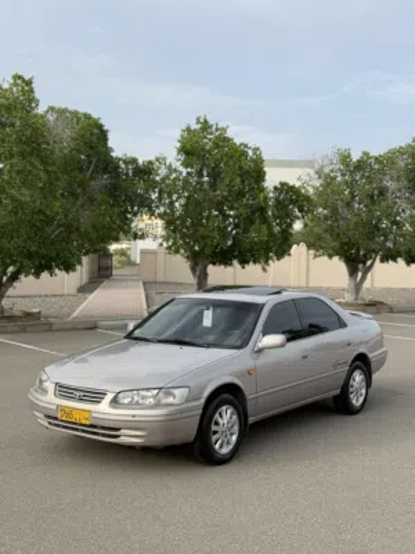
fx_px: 767
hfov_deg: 30.3
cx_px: 208
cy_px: 277
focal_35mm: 48
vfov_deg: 39.7
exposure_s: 1/1838
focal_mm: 6.76
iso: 80
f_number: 1.78
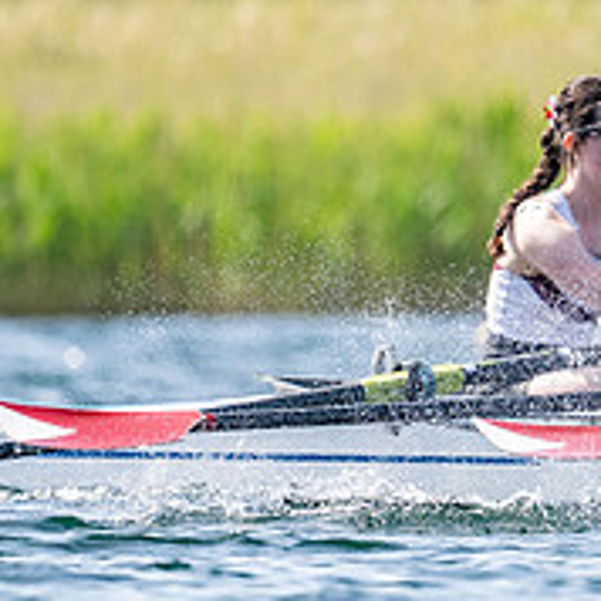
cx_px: 689
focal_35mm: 1663
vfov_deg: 1.1
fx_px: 32666
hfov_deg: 1.1
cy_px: 260
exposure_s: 1/2500
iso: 280
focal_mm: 400
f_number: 4.5
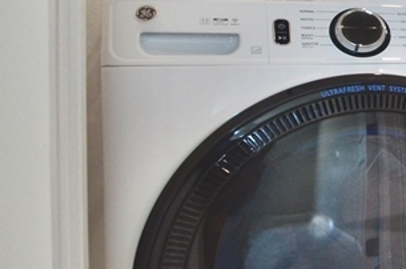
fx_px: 651
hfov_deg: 23.7
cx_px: 671
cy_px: 61
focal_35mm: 58
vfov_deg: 23.1
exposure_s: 1/60
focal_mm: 11.5
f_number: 8
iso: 1600
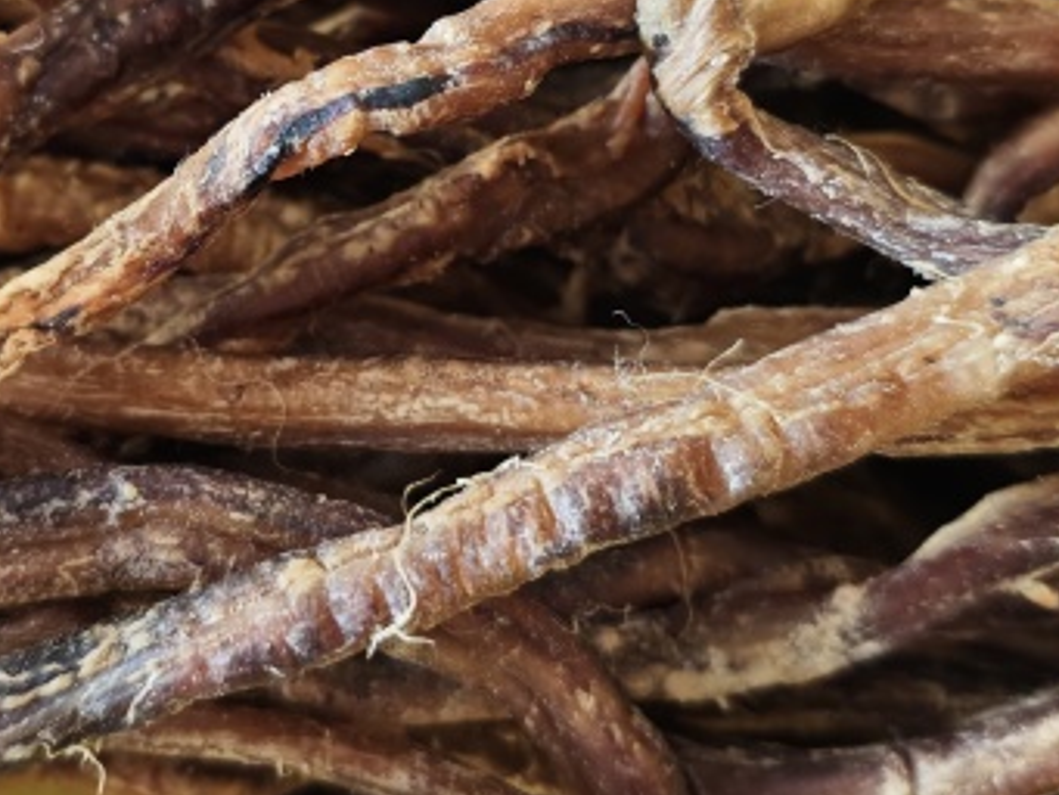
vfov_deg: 26.5
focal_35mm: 54
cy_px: 155
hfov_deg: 35.2
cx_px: 357
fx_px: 1653
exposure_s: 1/54.9
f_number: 1.44
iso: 250
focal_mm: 6.68
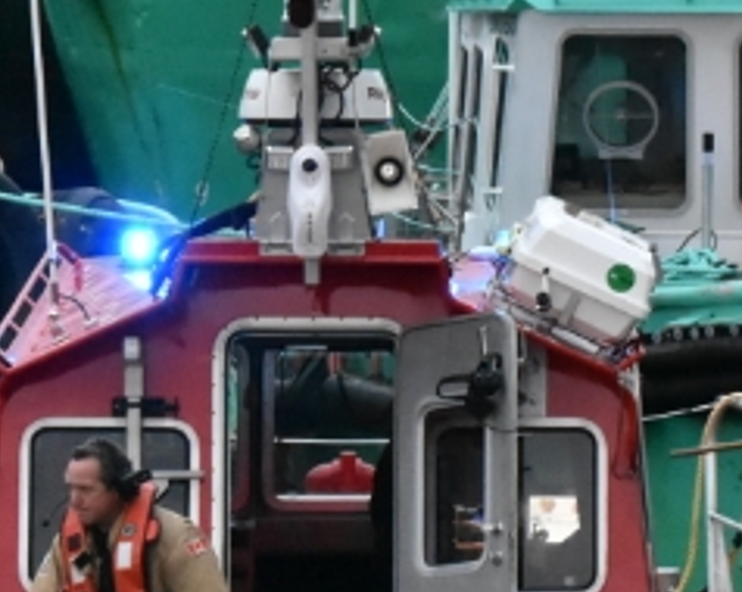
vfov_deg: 2.7
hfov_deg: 3.4
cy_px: 608
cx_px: 75
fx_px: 12639
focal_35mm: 576
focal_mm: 95
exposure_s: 1/125
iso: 5000
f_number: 8
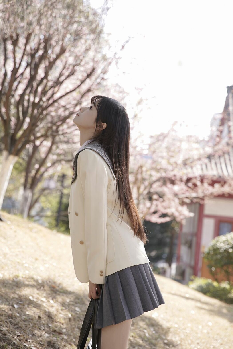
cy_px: 174
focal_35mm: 70
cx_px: 116
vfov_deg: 28.8
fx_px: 680
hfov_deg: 19.5
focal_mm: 70
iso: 100
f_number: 3.5
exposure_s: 1/160
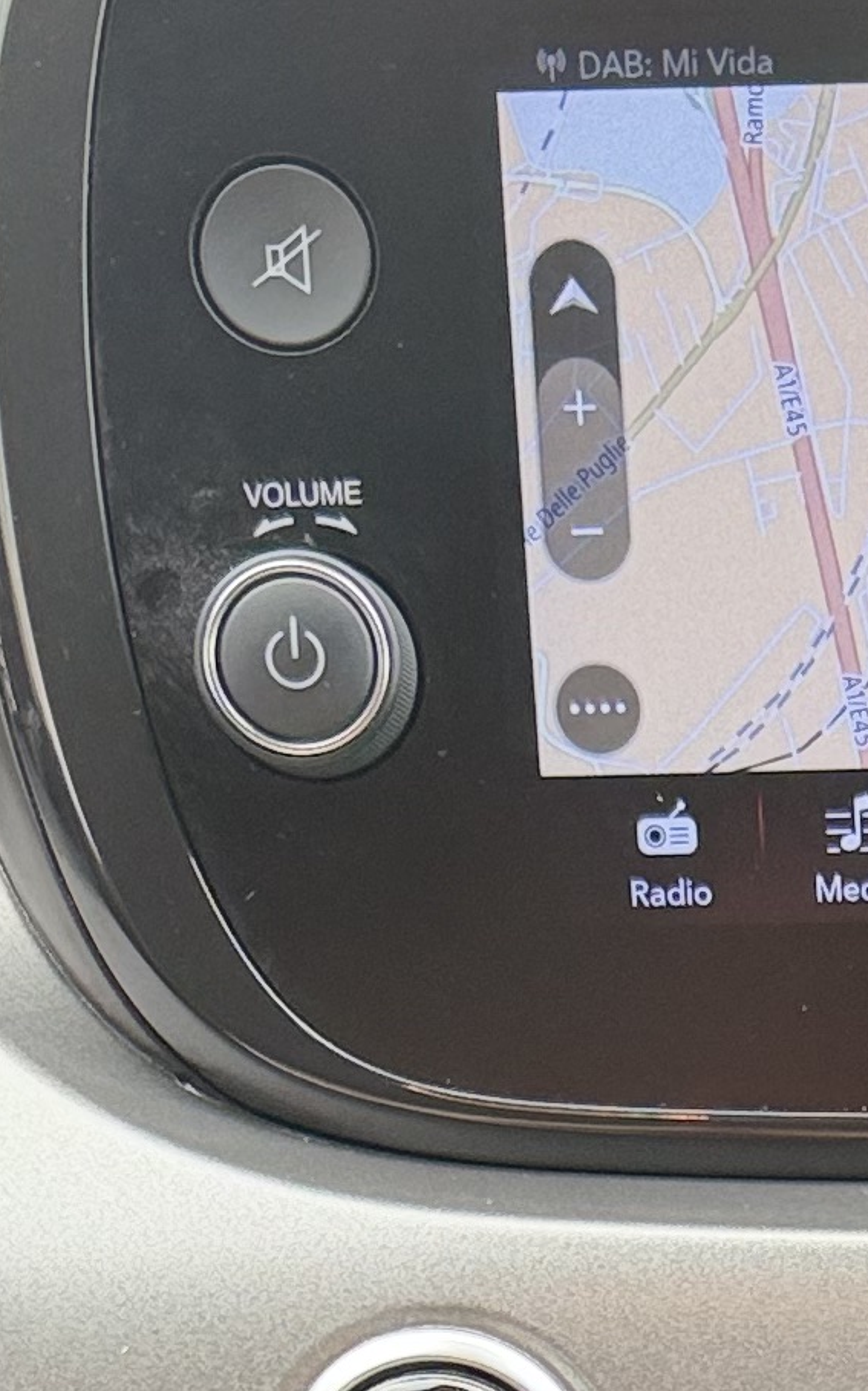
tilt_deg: -47.0
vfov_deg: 16.4
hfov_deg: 11.3
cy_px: 2252
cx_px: 1173
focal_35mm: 113
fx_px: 4280
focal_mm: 6.76
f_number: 1.78
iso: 160
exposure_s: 1/123
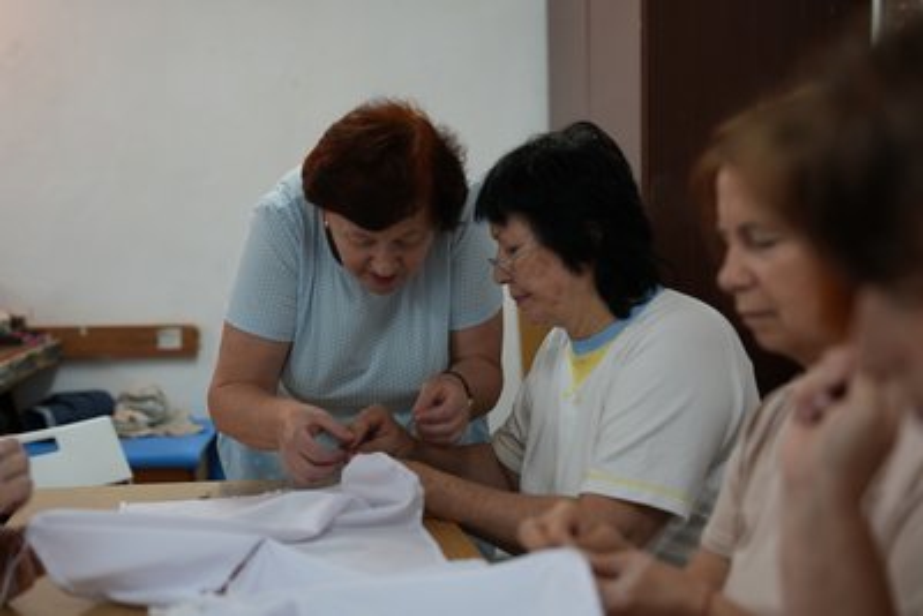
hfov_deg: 32.9
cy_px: 308
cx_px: 462
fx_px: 1564
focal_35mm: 61
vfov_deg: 22.3
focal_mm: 61
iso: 250
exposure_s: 1/100
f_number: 2.8
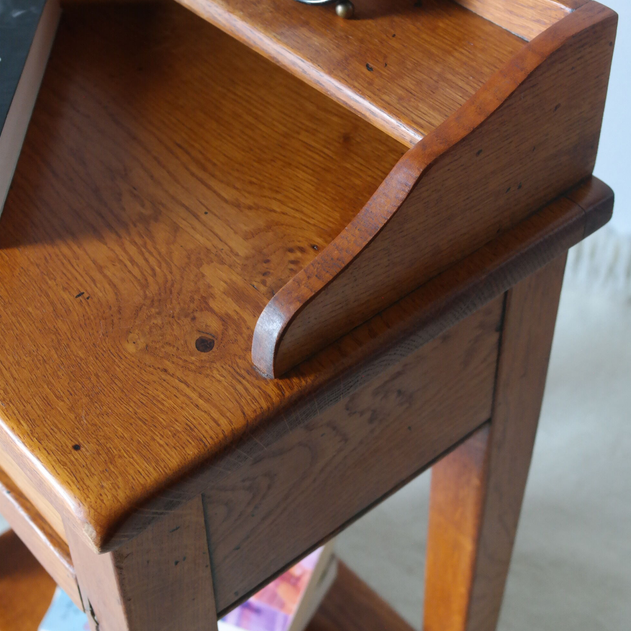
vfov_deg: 27.3
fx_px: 1299
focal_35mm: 63
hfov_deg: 27.3
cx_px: 314
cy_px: 278
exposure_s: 1/30
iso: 1600
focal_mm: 32
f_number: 5.6
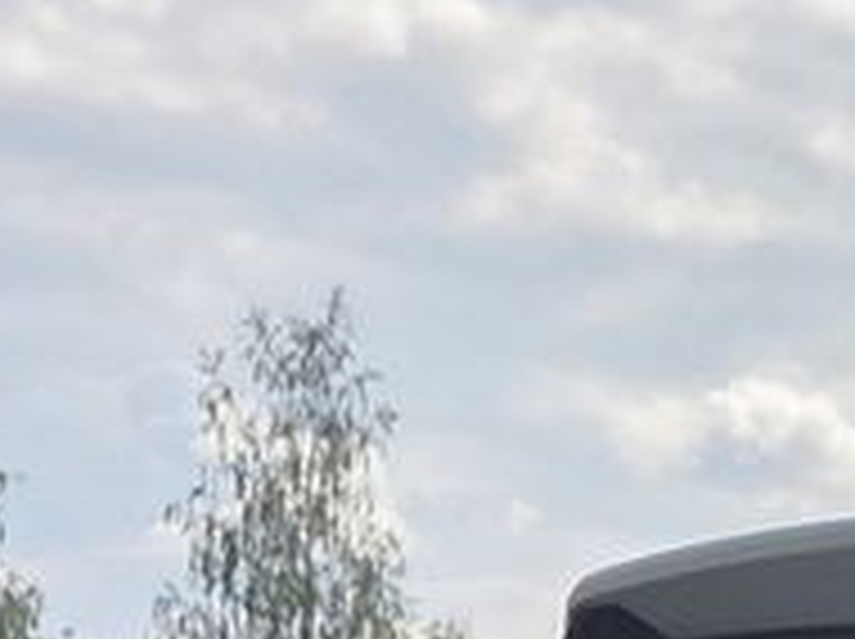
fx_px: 3059
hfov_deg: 14.4
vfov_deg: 10.8
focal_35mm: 124
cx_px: 1449
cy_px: 1328
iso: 80
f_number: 1.8
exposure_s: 1/6034
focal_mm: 5.4
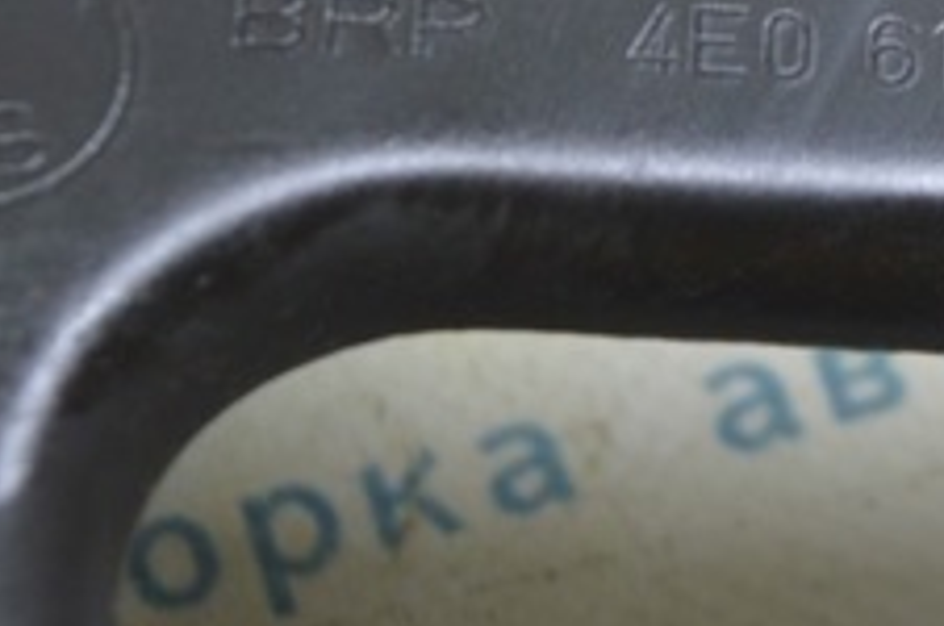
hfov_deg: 8.8
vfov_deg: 5.9
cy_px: 15
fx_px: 6112
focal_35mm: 233
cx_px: 969
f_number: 5.6
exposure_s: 1/20
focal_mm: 55
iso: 400
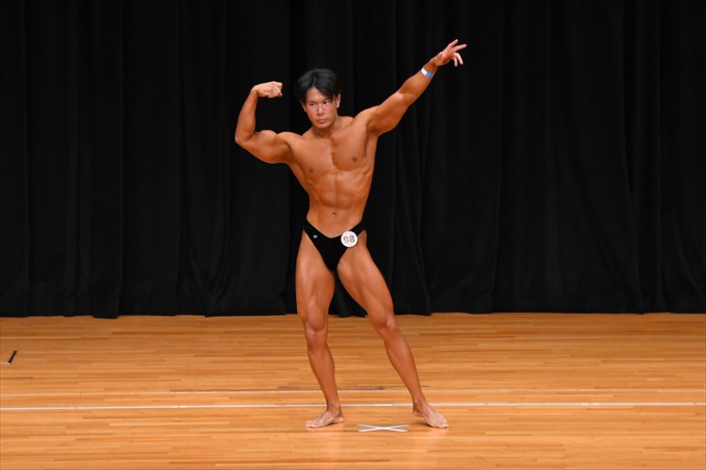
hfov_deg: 8.6
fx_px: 4704
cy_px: 235
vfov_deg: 5.7
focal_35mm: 240
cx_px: 353
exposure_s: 1/400
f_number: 5.6
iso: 3200
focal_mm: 160
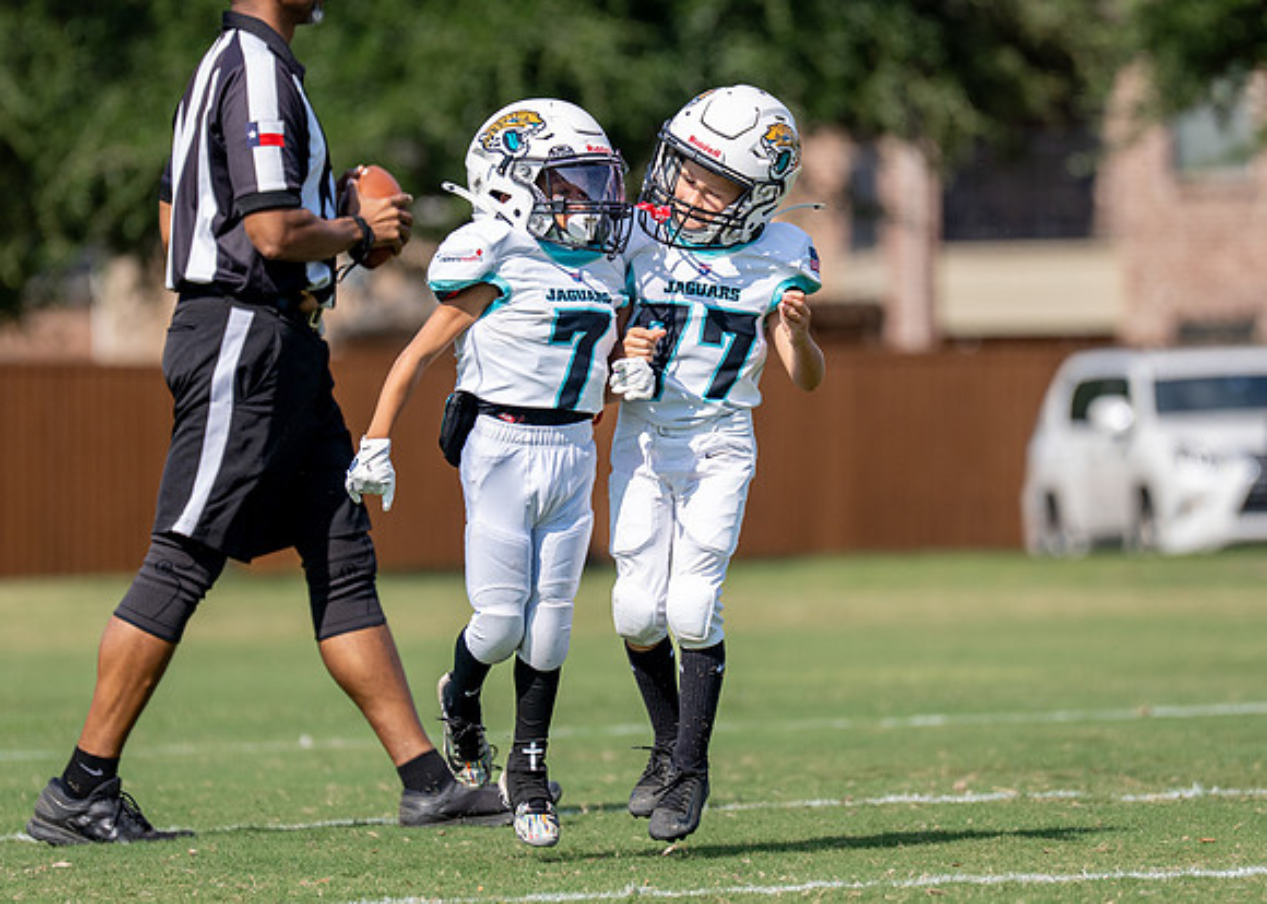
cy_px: 392
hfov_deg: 5.5
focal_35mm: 366
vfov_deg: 3.9
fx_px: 13178
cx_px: 670
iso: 160
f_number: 2.8
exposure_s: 1/3200
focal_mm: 200
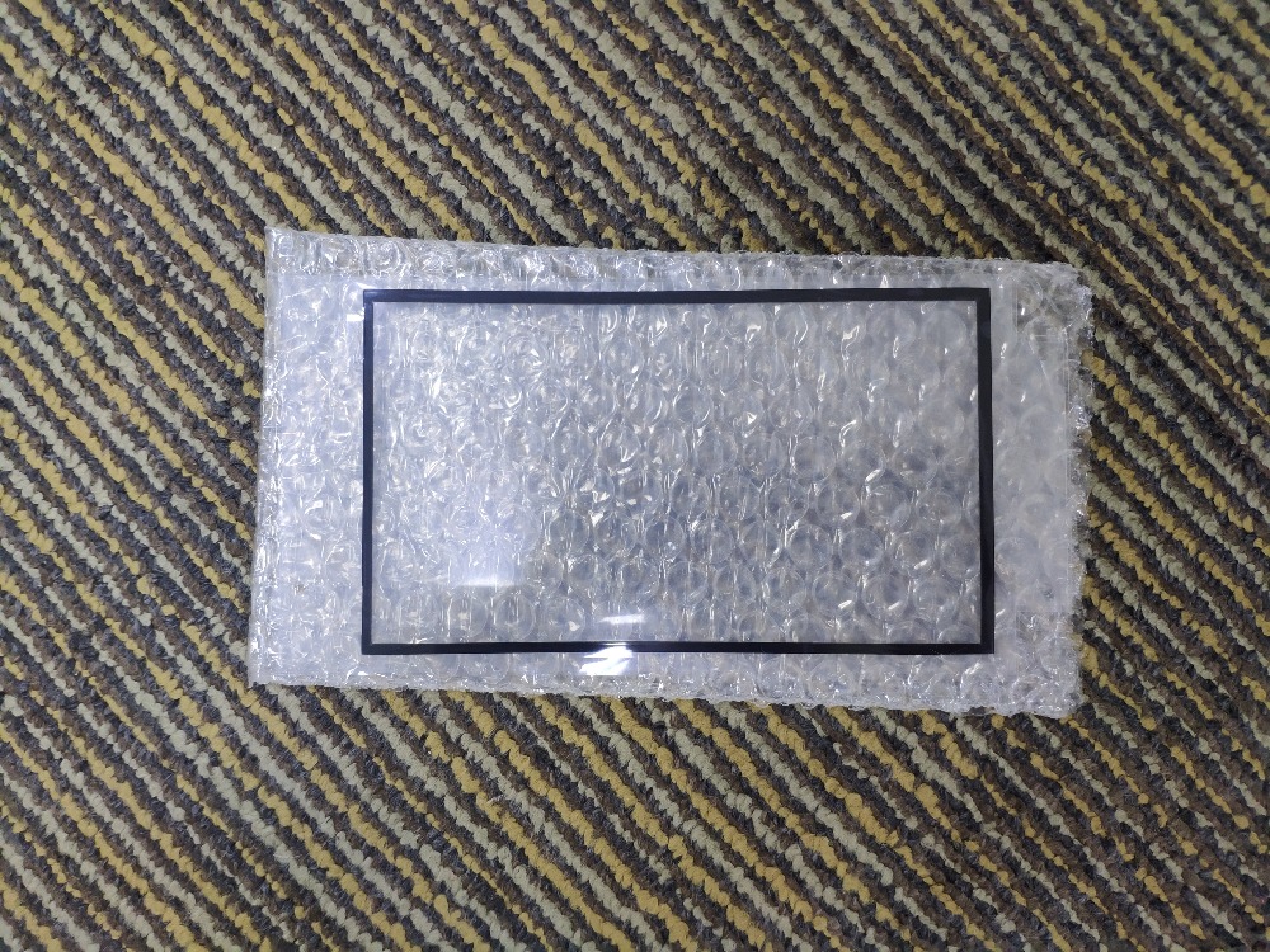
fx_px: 770
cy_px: 476
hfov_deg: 79.0
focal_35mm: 21
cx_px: 635
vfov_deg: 63.4
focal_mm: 4.22
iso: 550
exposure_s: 1/50
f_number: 1.8
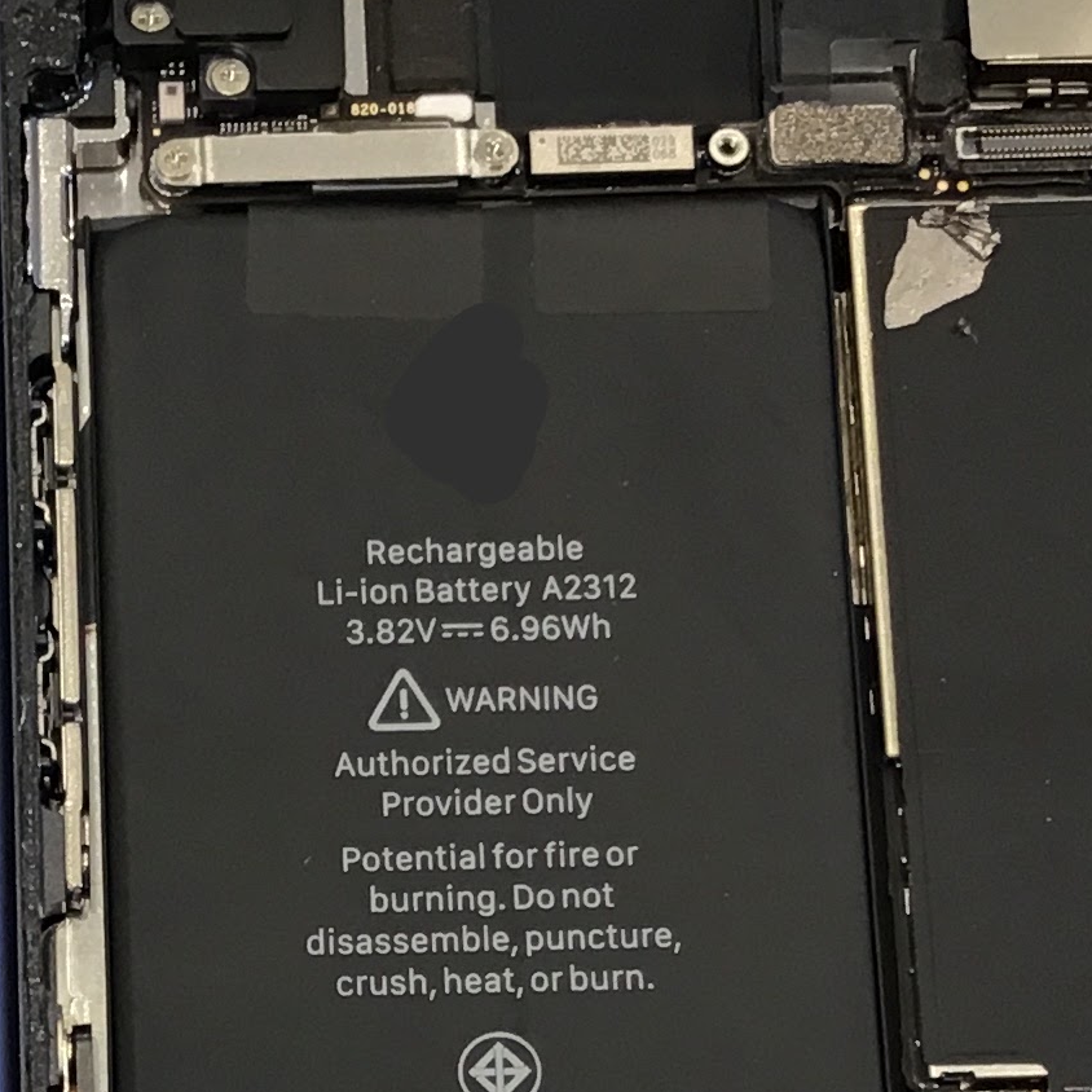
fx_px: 3783
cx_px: 122
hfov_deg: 16.2
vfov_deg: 16.0
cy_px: 1141
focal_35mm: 106
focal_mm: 3.3
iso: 64
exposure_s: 1/30
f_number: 2.4
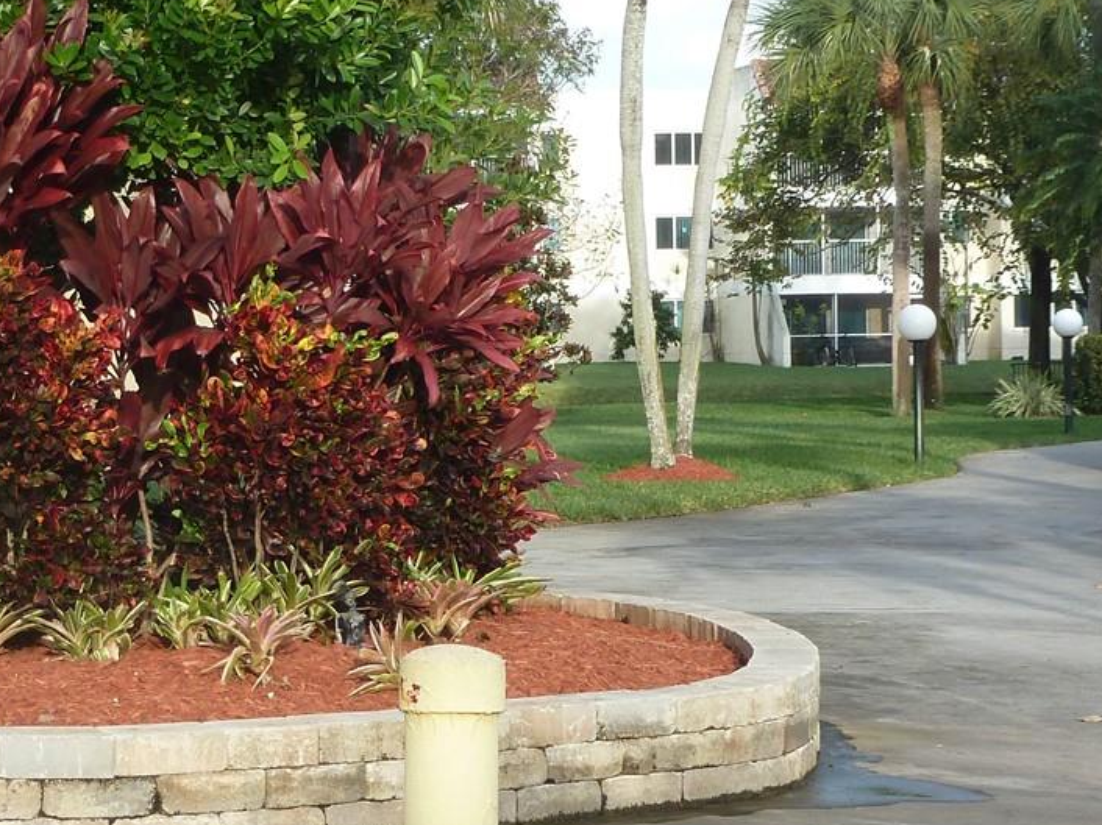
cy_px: 387
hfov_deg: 19.0
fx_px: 3246
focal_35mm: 102
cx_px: 133
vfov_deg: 14.5
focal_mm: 8
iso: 100
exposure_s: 1/160
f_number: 4
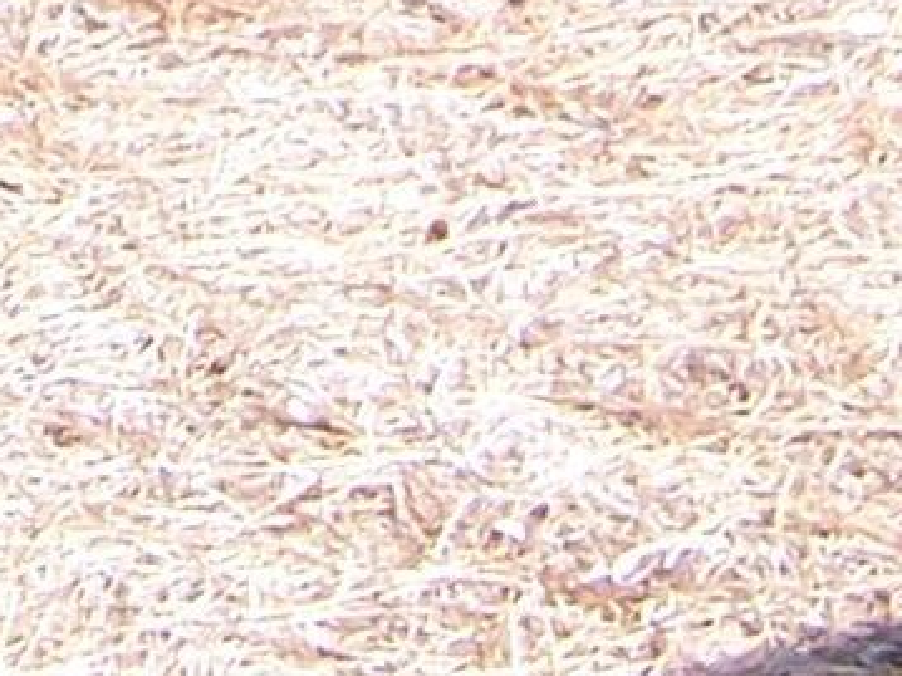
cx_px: -1003
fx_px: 6174
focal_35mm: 237
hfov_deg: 7.9
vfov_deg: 5.7
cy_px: -1641
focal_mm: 5.5
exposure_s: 1/180
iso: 80
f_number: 3.4
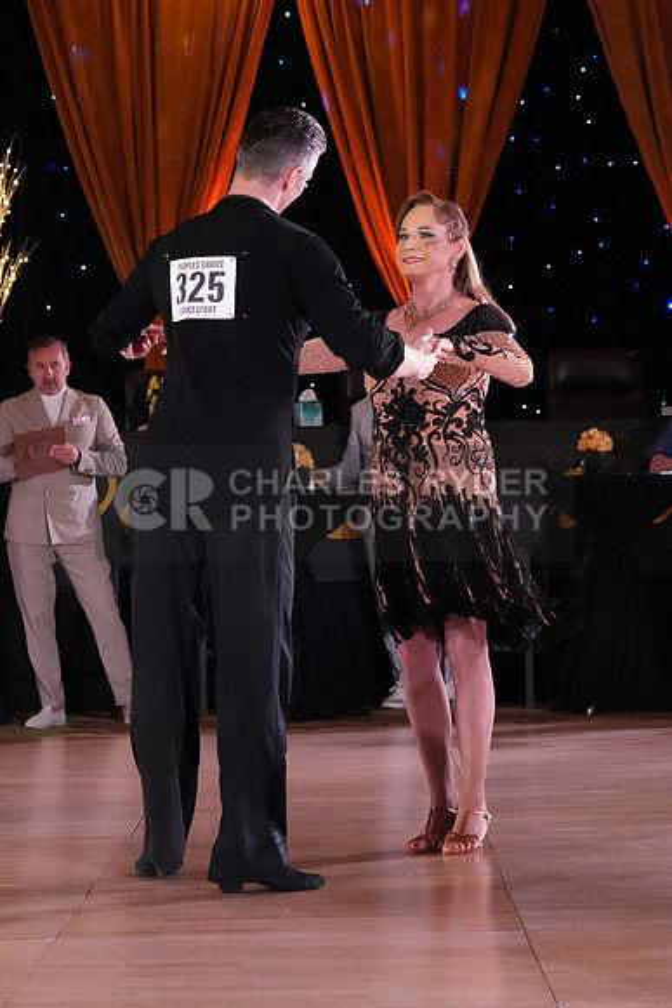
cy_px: 504
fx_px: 2798
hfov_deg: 13.7
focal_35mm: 100
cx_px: 336
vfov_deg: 20.4
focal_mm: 67
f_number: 5.6
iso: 8000
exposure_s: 1/400
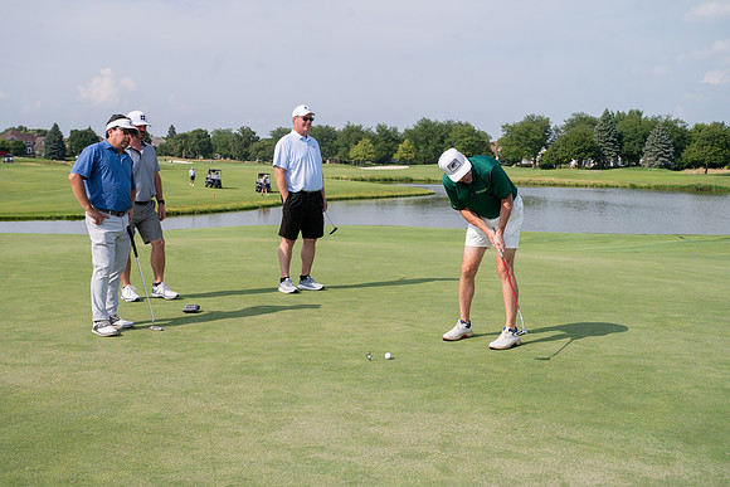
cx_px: 365
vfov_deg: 29.8
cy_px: 244
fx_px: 915
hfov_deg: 43.5
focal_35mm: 45
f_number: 6.3
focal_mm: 45
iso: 250
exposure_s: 1/1600
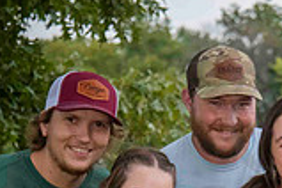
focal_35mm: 283
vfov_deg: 4.8
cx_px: 343
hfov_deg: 7.2
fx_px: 2217
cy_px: 308
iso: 400
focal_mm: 70
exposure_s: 1/640
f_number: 4.5
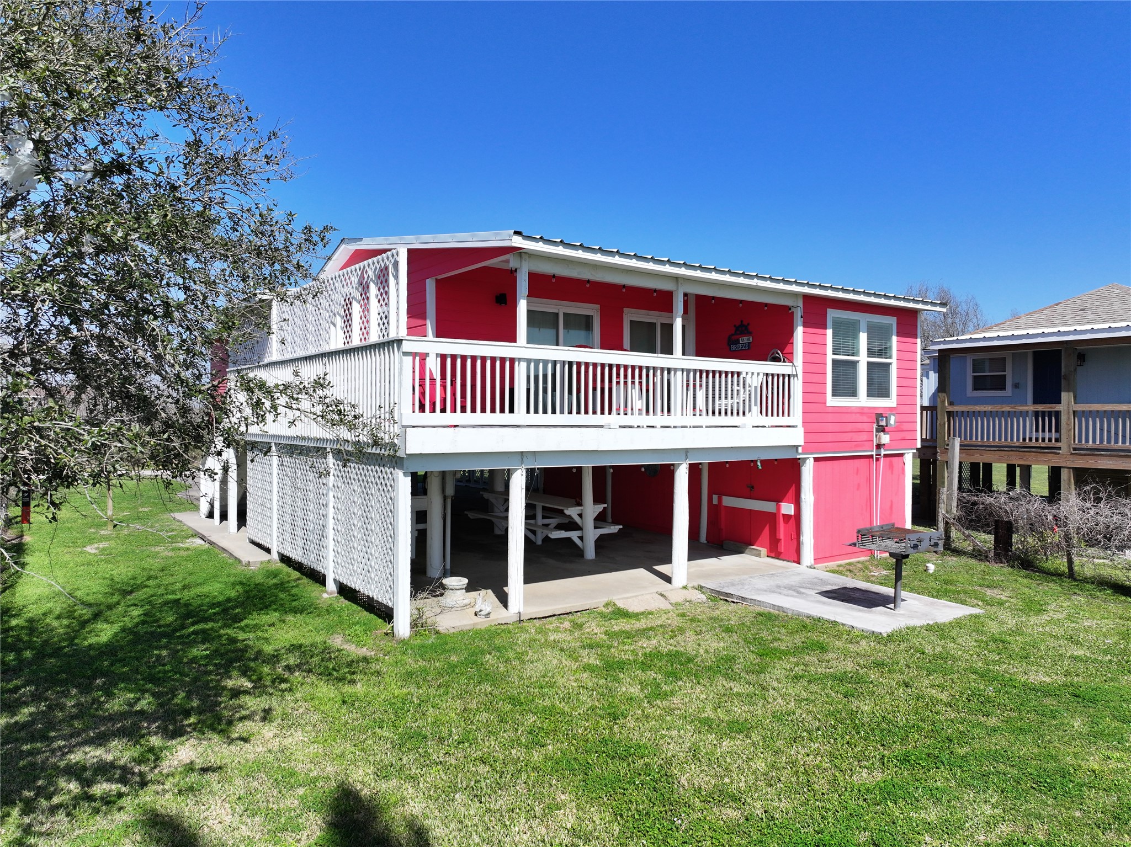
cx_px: 566
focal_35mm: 24
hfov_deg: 71.6
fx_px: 784
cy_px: 424
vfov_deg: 56.8
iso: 140
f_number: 2.8
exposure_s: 1/2500
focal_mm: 12.29
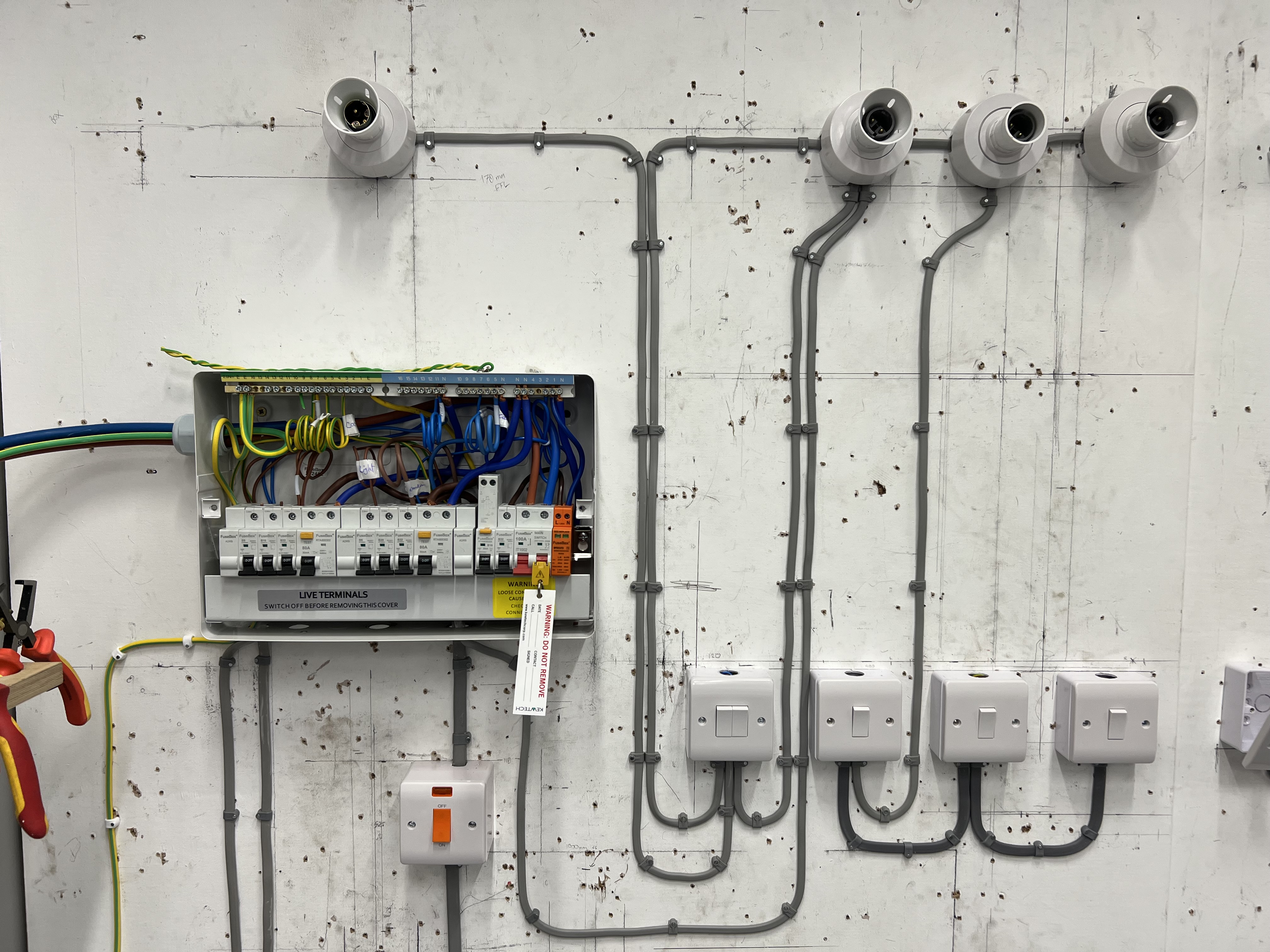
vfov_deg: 53.1
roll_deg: -0.7
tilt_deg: -3.8
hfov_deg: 67.3
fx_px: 954
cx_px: 635
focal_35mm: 26
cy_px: 476
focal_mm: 5.7
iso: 64
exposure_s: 1/100
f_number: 1.5
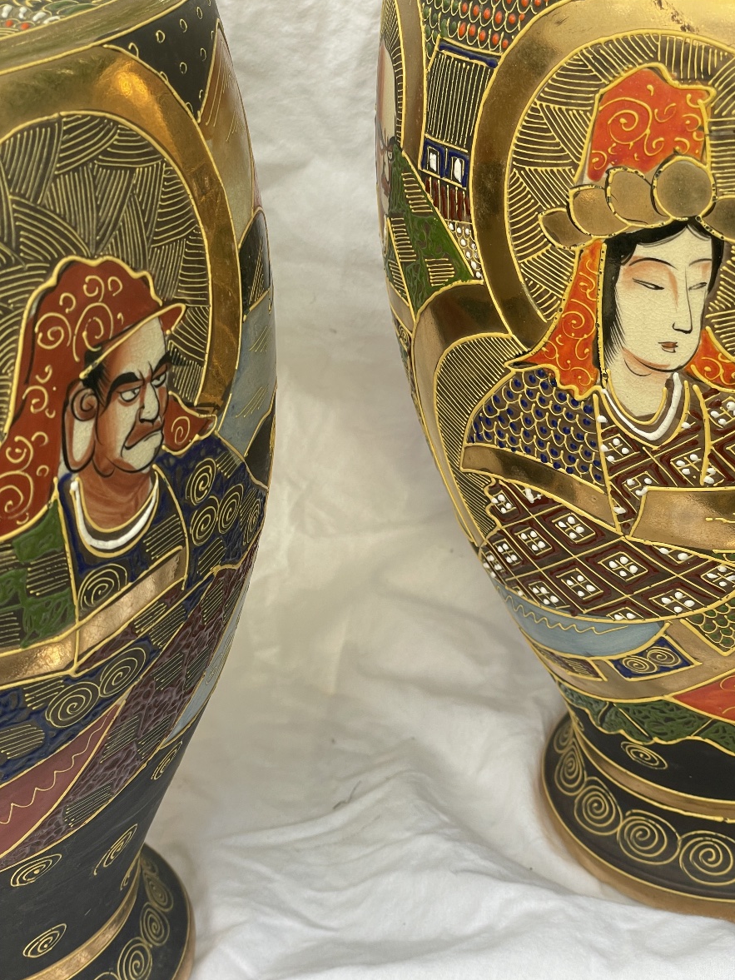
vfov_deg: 36.2
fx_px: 1500
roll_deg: +1.4
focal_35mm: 53
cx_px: 374
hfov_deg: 27.5
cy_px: 491
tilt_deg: -31.9
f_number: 2
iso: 25
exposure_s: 1/114
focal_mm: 6
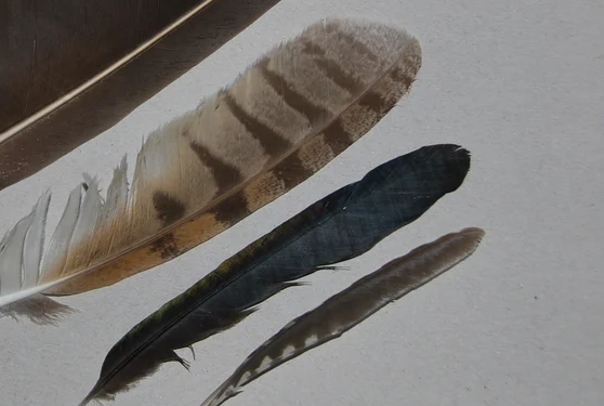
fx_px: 1732
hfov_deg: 19.6
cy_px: 95
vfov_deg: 13.3
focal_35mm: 103
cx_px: 126
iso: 100
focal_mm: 35
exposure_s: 1/125
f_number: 4.2
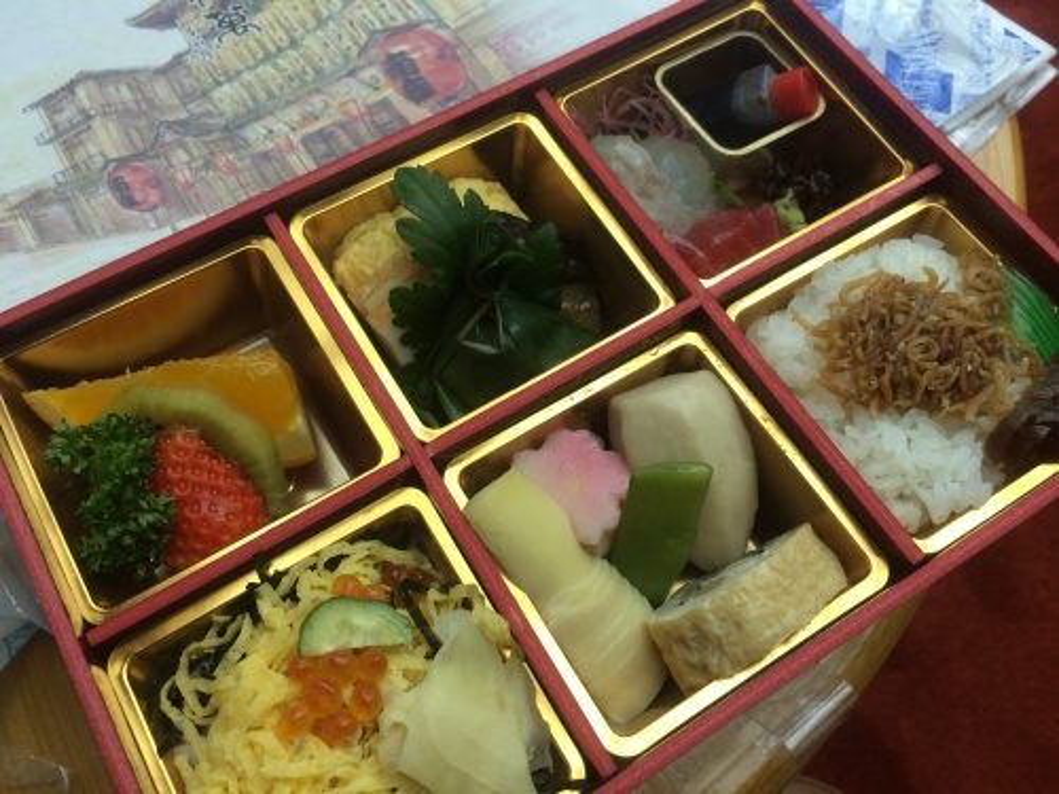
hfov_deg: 60.0
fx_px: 918
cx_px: 530
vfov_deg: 46.8
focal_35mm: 30
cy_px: 397
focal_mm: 4.12
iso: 100
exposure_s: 1/30
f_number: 2.2
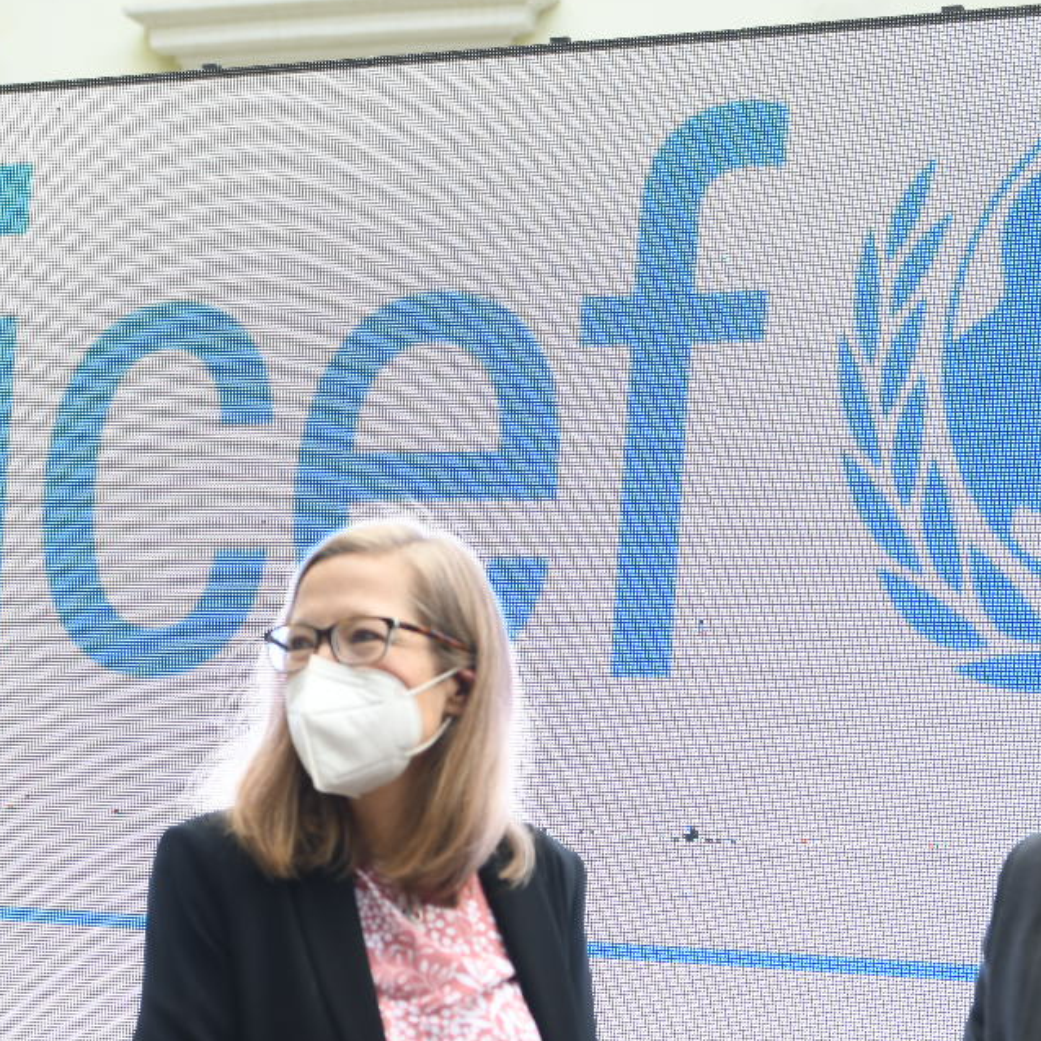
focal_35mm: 82
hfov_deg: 21.1
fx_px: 2790
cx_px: 343
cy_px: 871
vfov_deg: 20.8
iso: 125
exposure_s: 1/200
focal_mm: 38
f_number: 4.5
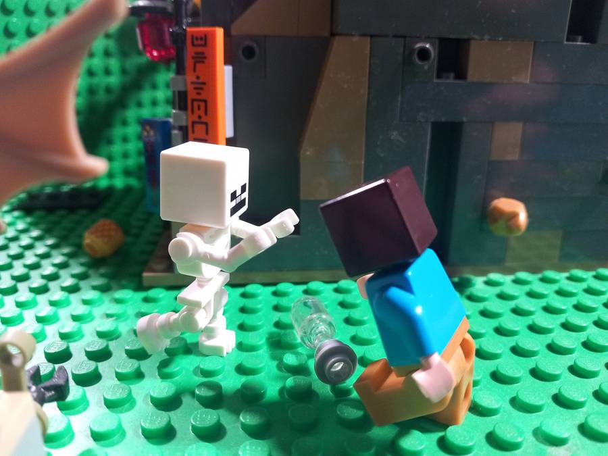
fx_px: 474
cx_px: 304
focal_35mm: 27
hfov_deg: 65.3
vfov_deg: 51.4
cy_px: 228
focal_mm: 4
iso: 250
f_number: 1.8
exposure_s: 1/25
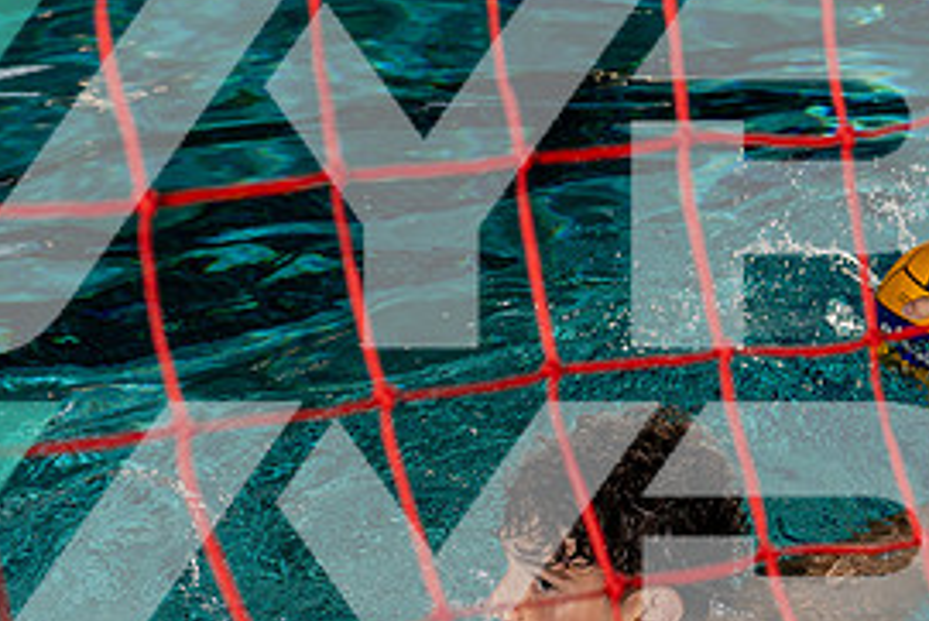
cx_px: 576
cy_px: 585
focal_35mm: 94
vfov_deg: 14.4
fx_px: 2427
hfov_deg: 21.6
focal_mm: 44
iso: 100
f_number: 4
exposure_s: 1/250
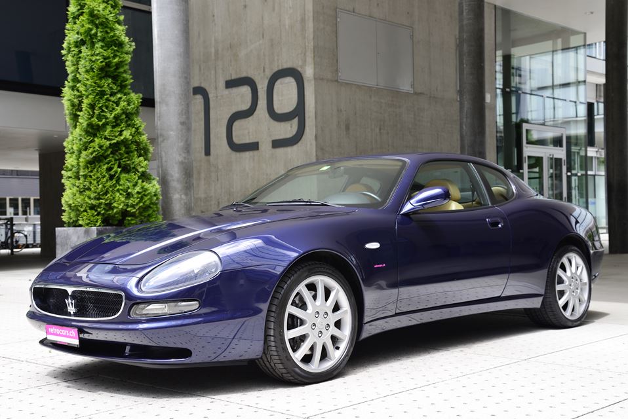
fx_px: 803
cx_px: 314
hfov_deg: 42.7
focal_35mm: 46
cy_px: 210
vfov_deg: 29.3
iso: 400
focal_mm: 46
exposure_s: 1/125
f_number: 6.3
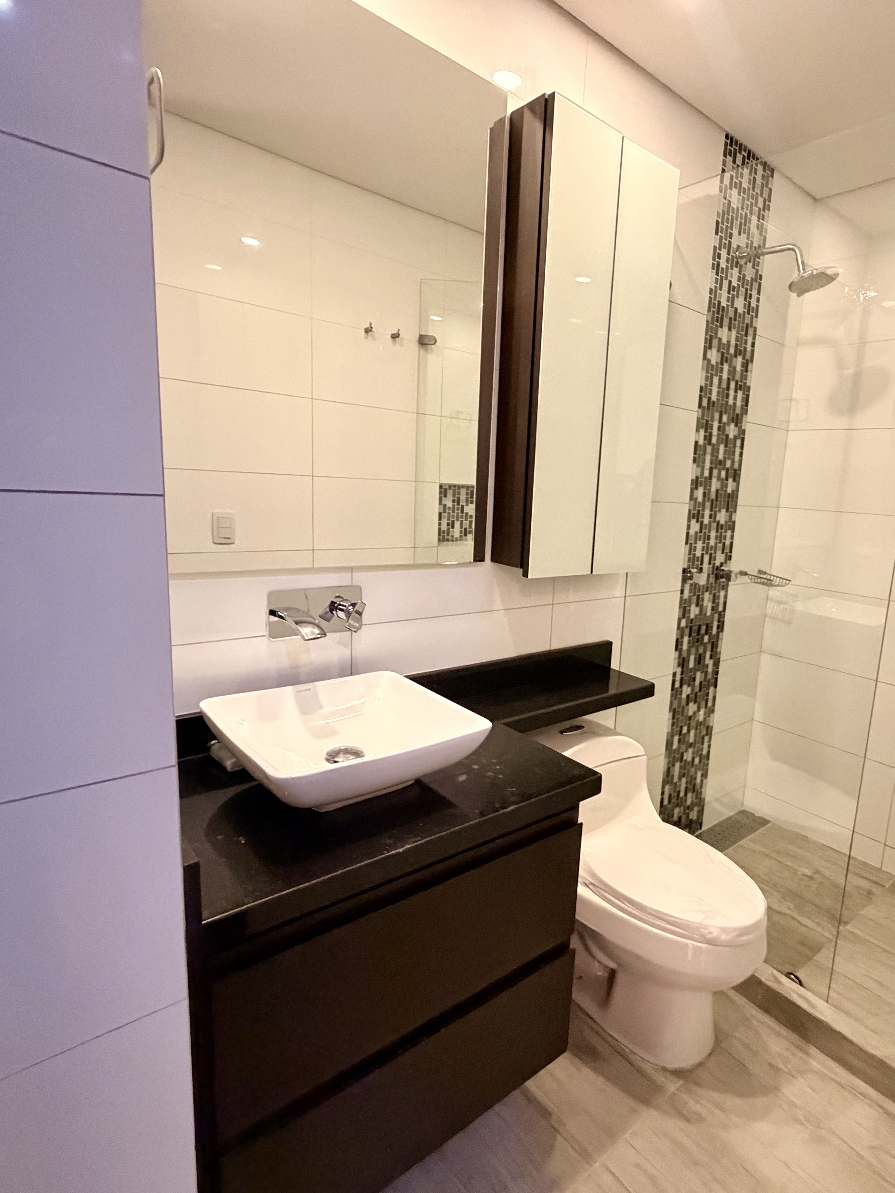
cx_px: 574
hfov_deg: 67.3
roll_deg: -3.3
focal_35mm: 19
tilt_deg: -9.8
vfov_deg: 84.7
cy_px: 601
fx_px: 655
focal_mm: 2.22
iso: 800
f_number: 2.2
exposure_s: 1/60
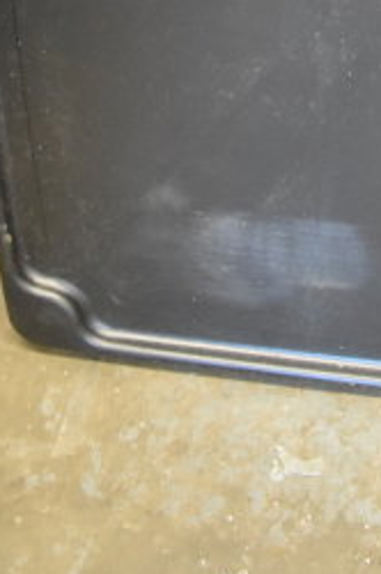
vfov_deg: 17.3
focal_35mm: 99
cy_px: -424
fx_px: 1576
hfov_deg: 13.5
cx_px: 434
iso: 2200
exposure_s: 1/30
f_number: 3.5
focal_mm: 18
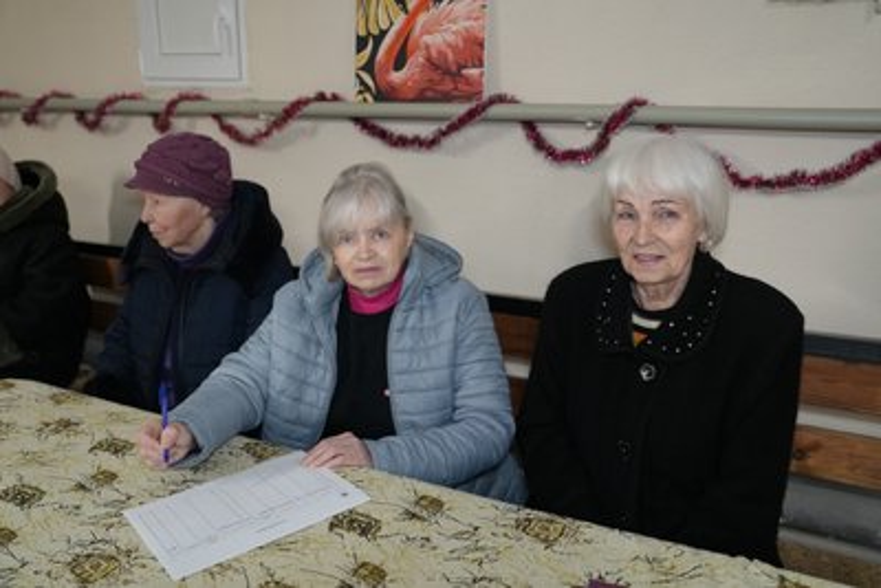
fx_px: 734
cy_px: 294
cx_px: 440
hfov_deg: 61.9
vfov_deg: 43.6
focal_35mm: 30
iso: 4000
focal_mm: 30
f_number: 4
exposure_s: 1/160
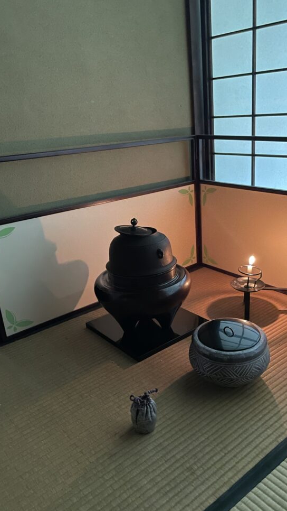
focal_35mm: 30
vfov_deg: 64.3
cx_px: 182
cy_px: 270
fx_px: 406
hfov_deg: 38.7
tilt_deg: -22.2
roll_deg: +3.6
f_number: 1.6
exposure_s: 1/20
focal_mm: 4.2
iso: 1000
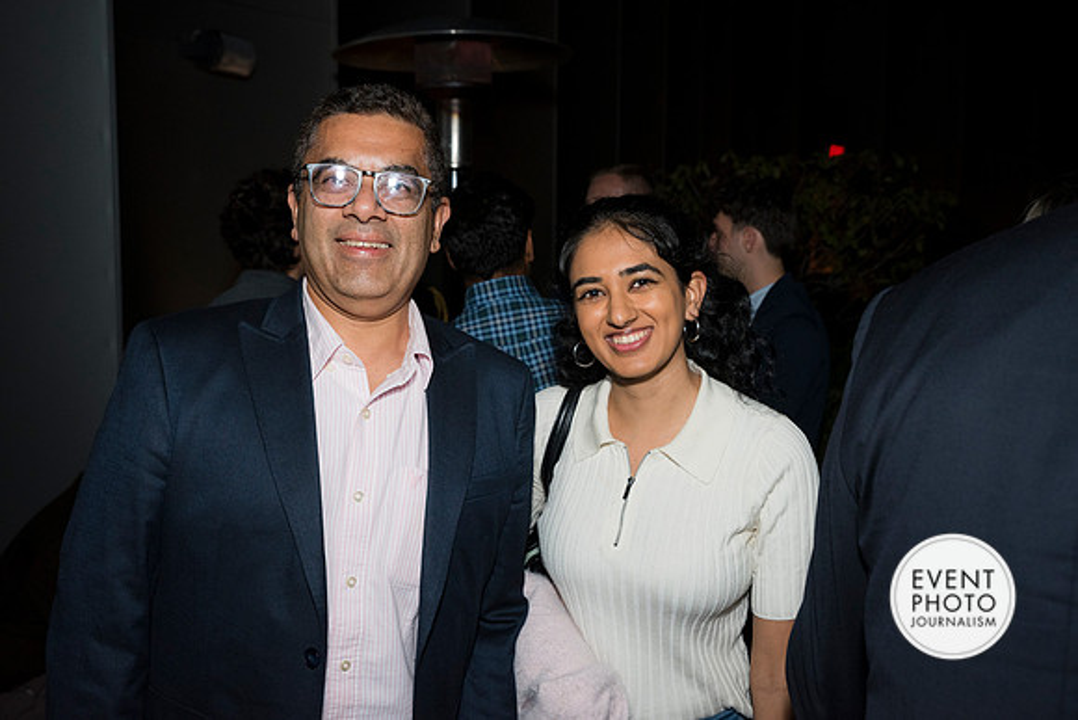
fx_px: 1198
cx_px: 539
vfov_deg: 33.4
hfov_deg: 48.4
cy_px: 360
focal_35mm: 40
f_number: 5.6
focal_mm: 40
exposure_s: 1/125
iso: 1250
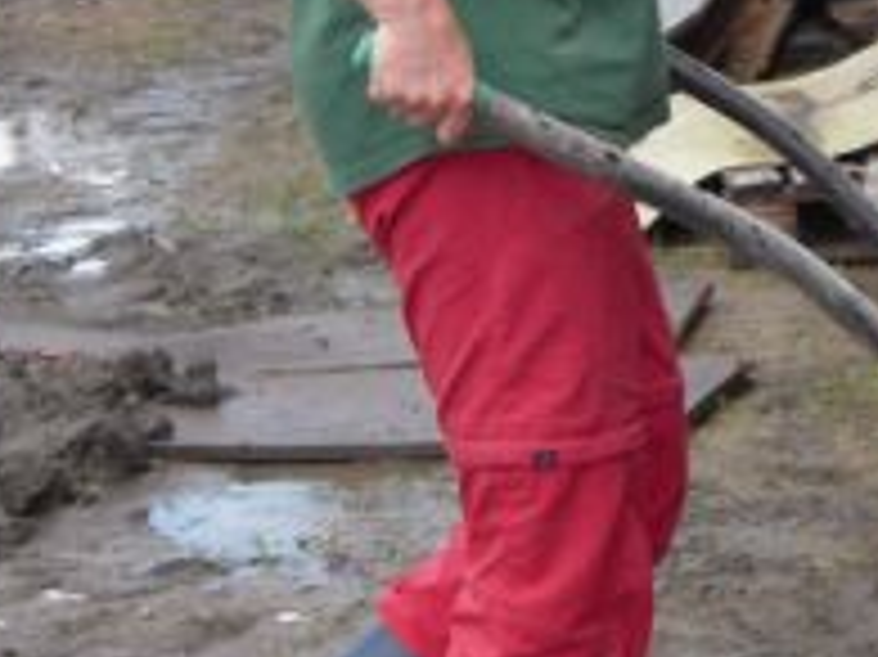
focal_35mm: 185
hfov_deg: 10.6
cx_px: 941
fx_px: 4689
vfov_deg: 8.0
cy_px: 216
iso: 100
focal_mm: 8.1
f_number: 3.3
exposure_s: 1/200
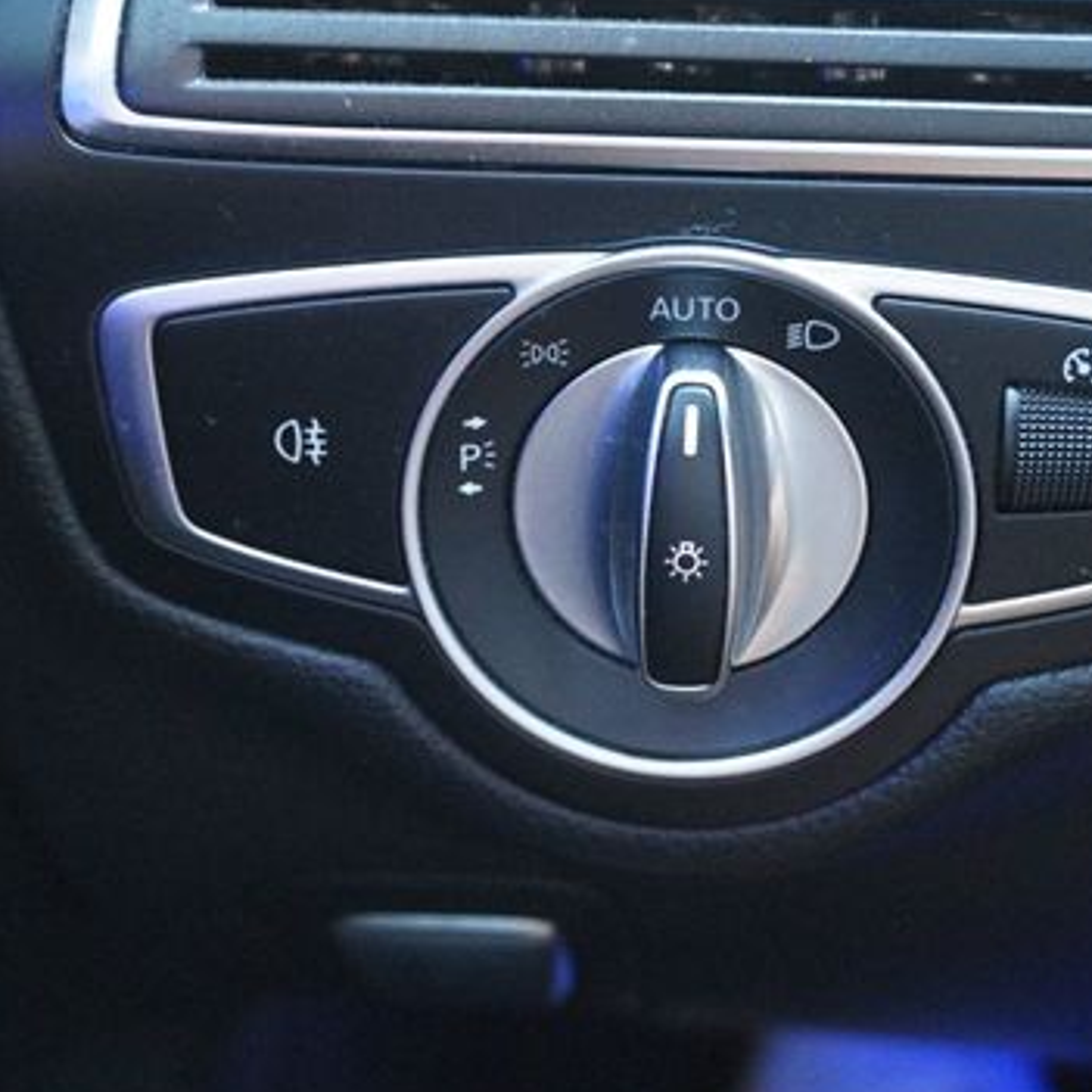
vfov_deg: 26.5
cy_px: 501
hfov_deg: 26.4
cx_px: 691
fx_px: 2320
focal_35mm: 65
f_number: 4.5
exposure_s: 1/50
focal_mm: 28
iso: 3200
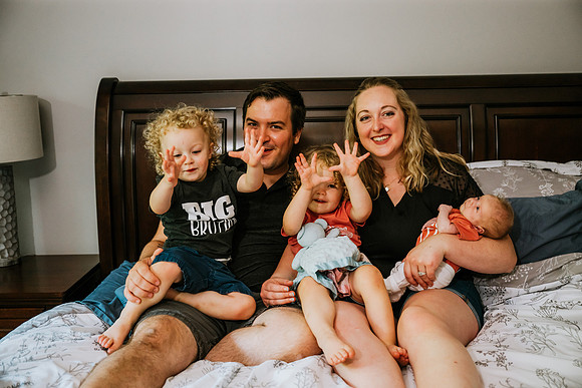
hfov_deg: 53.1
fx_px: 582
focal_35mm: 36
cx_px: 291
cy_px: 194
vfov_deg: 36.9
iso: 1250
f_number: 3.2
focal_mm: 36
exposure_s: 1/250
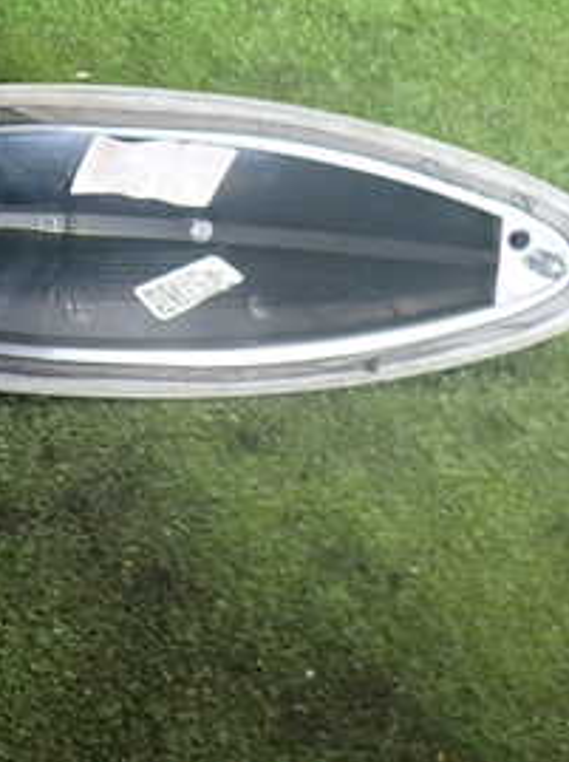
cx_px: -116
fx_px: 1472
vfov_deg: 28.6
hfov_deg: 20.4
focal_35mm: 67
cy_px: 198
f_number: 2.3
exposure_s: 1/30
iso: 320
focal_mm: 5.4
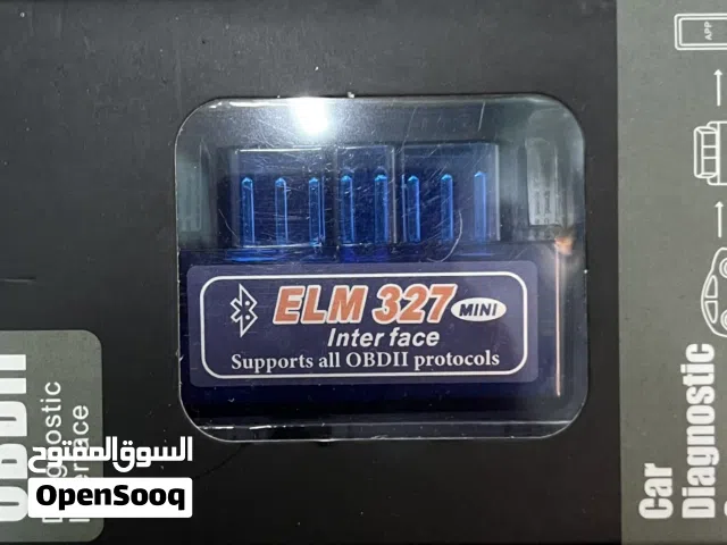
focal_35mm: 26
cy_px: 272
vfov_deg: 53.1
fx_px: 546
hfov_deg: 67.3
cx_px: 364
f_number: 1.6
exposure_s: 1/25
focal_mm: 5.1
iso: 500
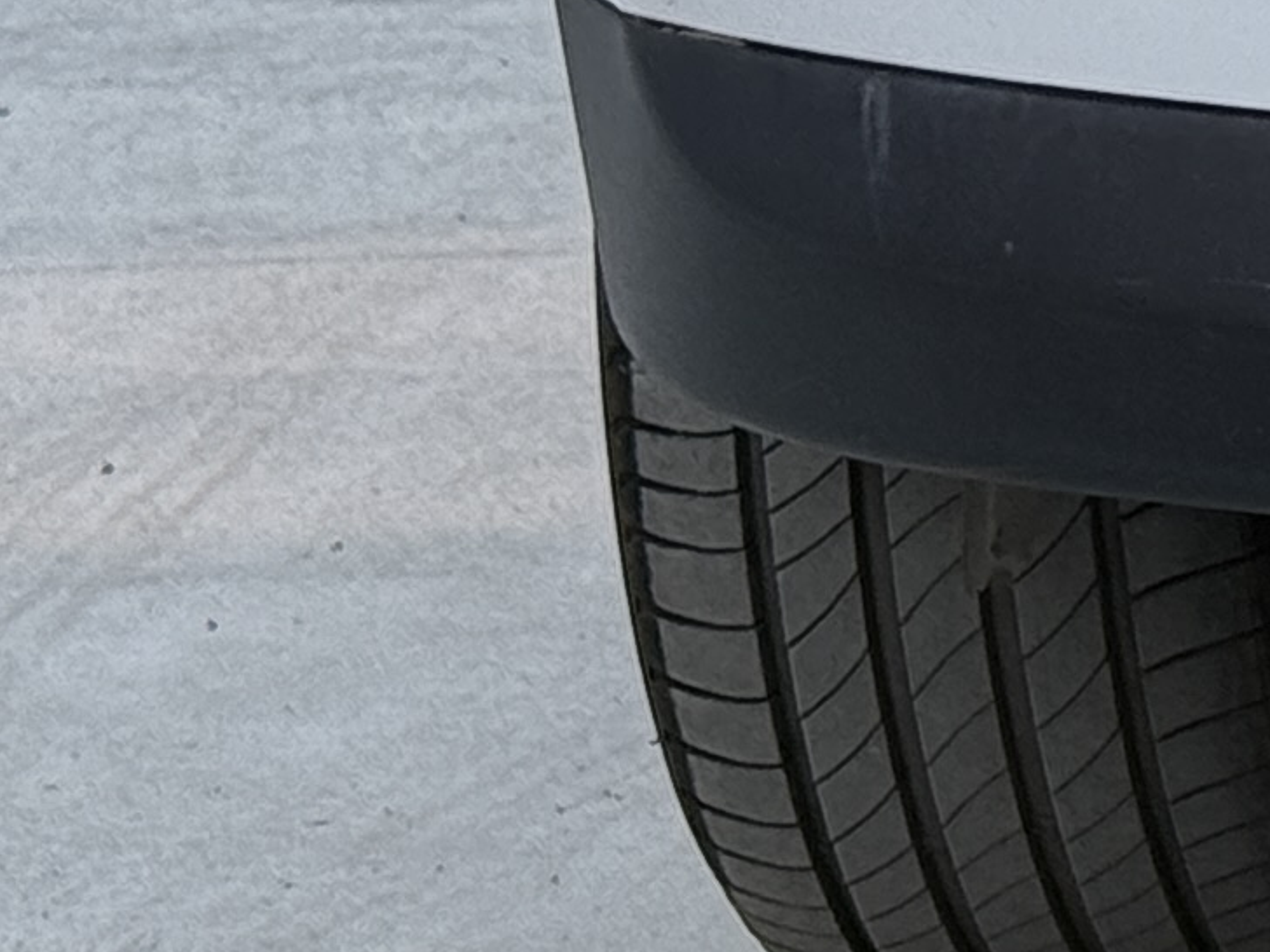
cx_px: 3503
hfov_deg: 6.9
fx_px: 9759
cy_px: -1531
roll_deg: +0.1
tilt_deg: +0.0
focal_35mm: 266
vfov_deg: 5.4
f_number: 1.78
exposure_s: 1/493
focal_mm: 6.76
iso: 100
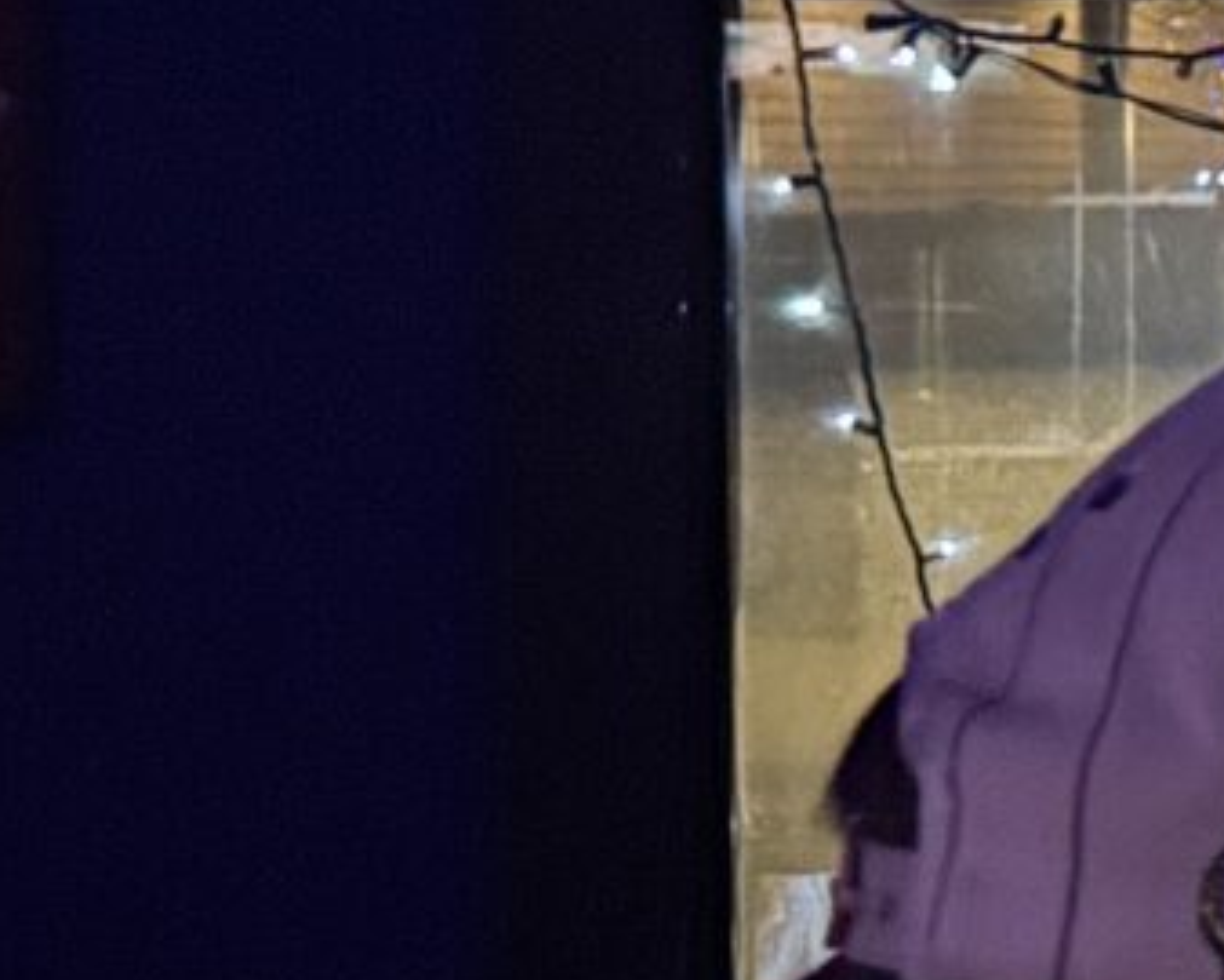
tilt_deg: +2.4
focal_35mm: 178
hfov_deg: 8.0
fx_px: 6452
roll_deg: +1.3
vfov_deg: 8.6
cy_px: -76
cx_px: 4522
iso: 1600
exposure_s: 1/30
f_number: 1.78
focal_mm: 6.76
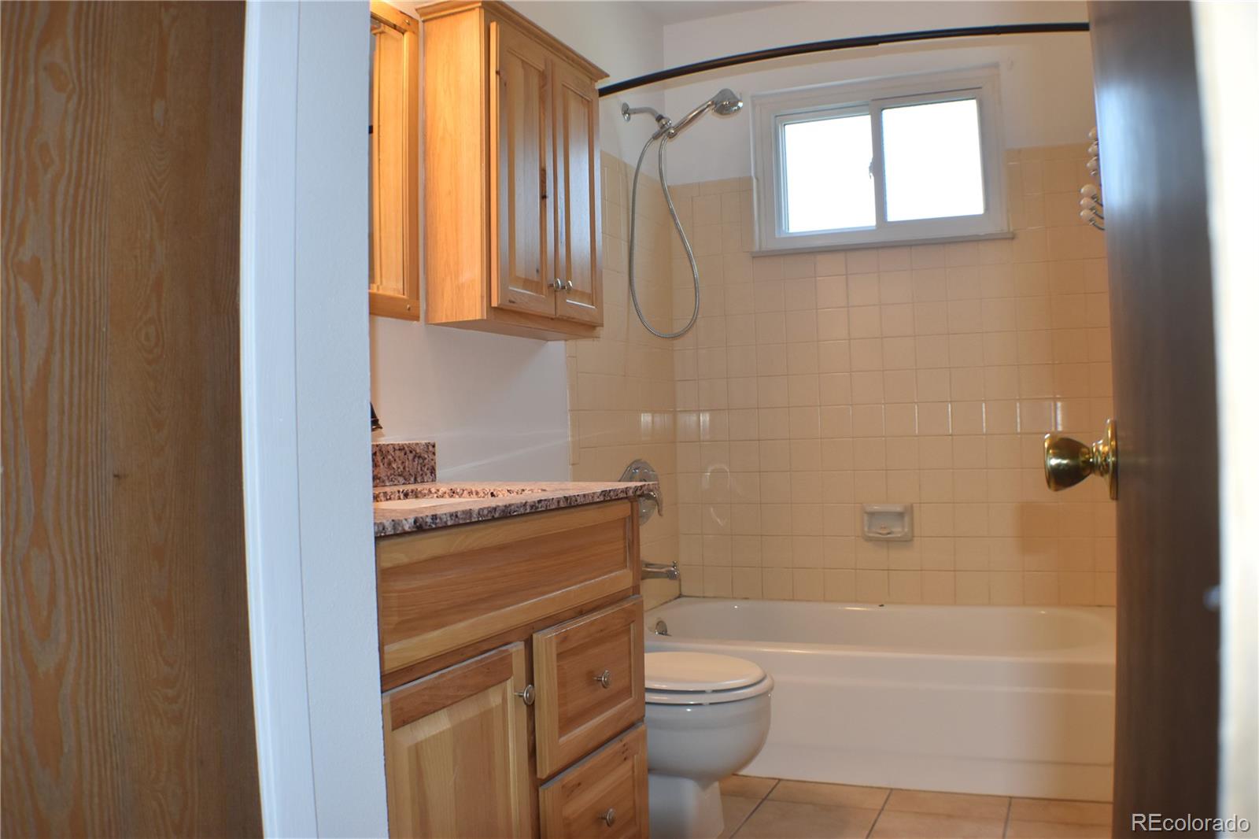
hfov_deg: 49.6
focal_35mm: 39
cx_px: 630
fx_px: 1364
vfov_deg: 34.2
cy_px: 420
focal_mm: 26
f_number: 5.6
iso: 720
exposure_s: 1/125
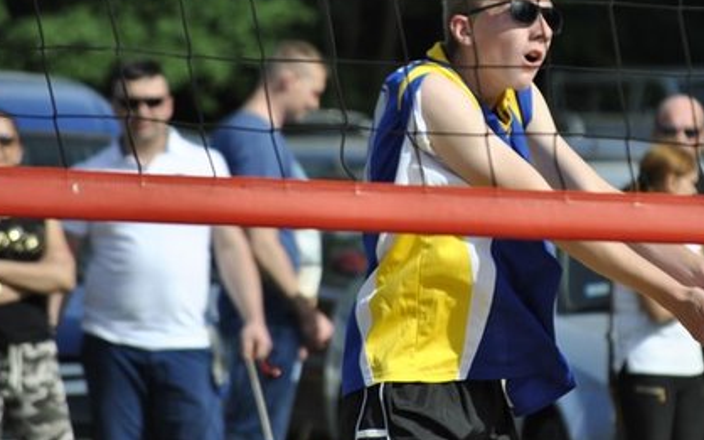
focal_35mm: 476
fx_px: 9130
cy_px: 126
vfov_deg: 2.8
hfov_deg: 4.4
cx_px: 524
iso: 200
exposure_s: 1/800
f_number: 5.6
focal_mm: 200
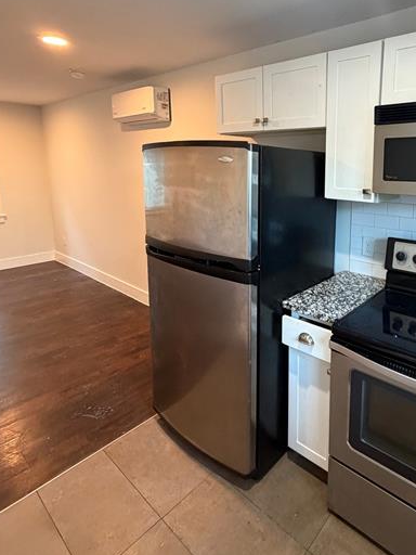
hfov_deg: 60.5
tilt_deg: -10.1
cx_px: 303
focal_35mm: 21
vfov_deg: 78.0
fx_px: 336
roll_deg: -0.8
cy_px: 220
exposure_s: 1/60
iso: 400
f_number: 2.2
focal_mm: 2.22
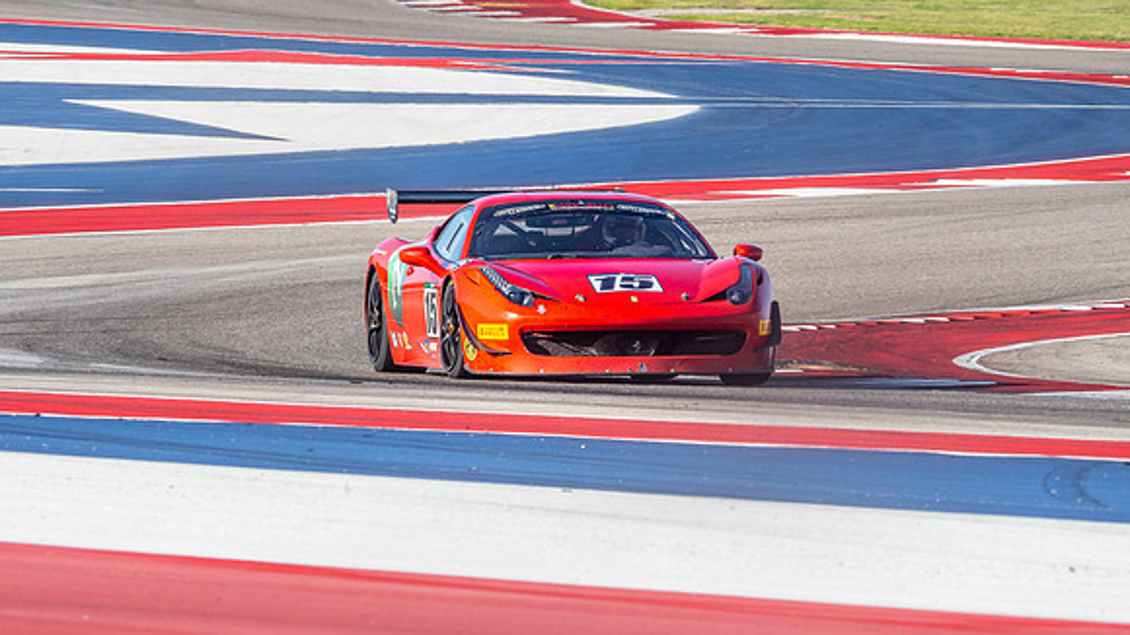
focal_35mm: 655
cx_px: 565
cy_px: 244
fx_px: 19615
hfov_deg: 3.3
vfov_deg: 1.9
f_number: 9
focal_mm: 300
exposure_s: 1/400
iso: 200
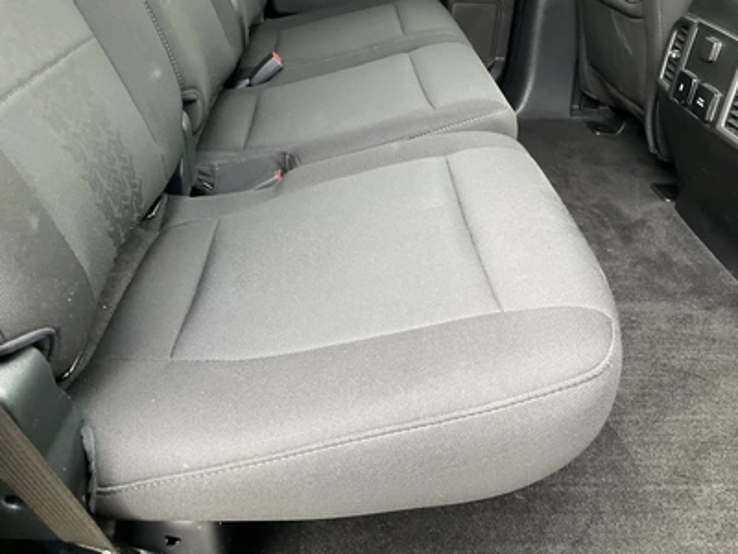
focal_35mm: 29
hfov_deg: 61.7
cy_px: 277
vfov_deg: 48.2
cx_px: 369
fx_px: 618
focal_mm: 3
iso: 125
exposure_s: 1/60
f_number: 1.8
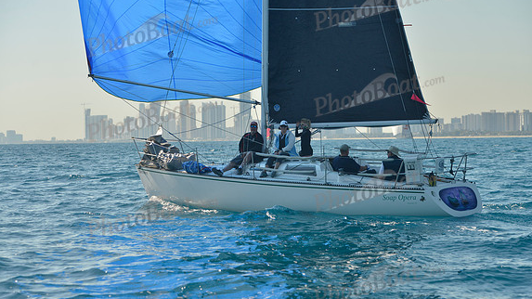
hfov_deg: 20.2
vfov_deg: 11.4
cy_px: 154
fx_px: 1495
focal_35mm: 106
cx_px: 266
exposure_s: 1/640
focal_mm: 100
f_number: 6.3
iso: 200
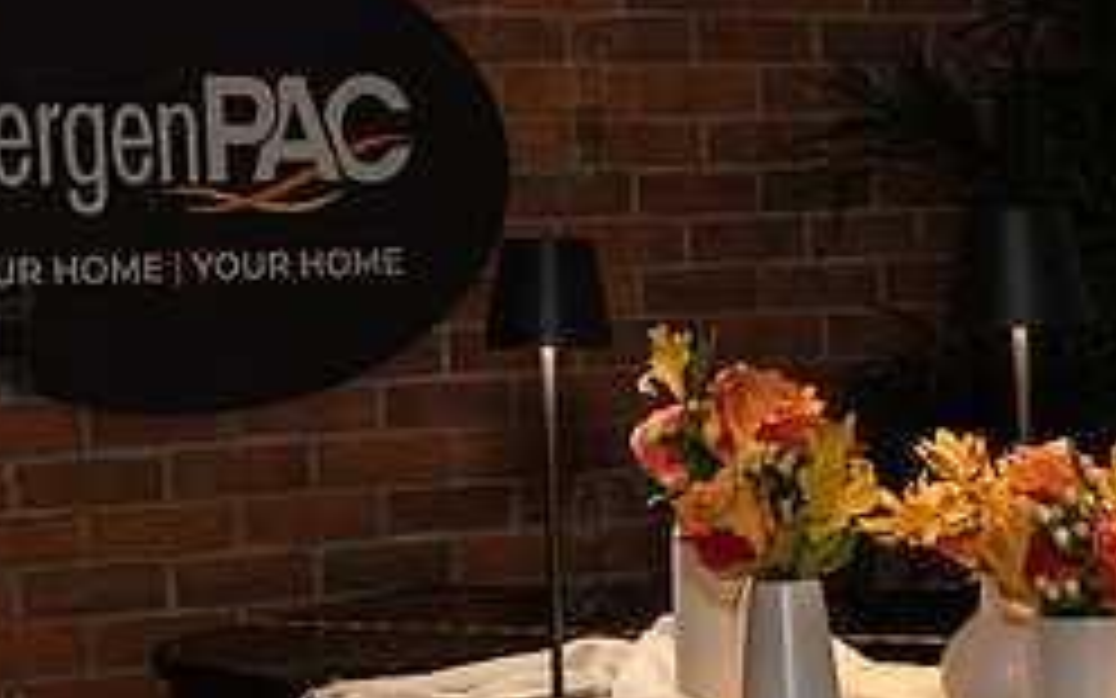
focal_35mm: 101
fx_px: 3072
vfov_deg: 12.9
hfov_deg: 20.6
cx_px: 543
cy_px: 583
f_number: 5.6
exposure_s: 1/320
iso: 6400
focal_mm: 40
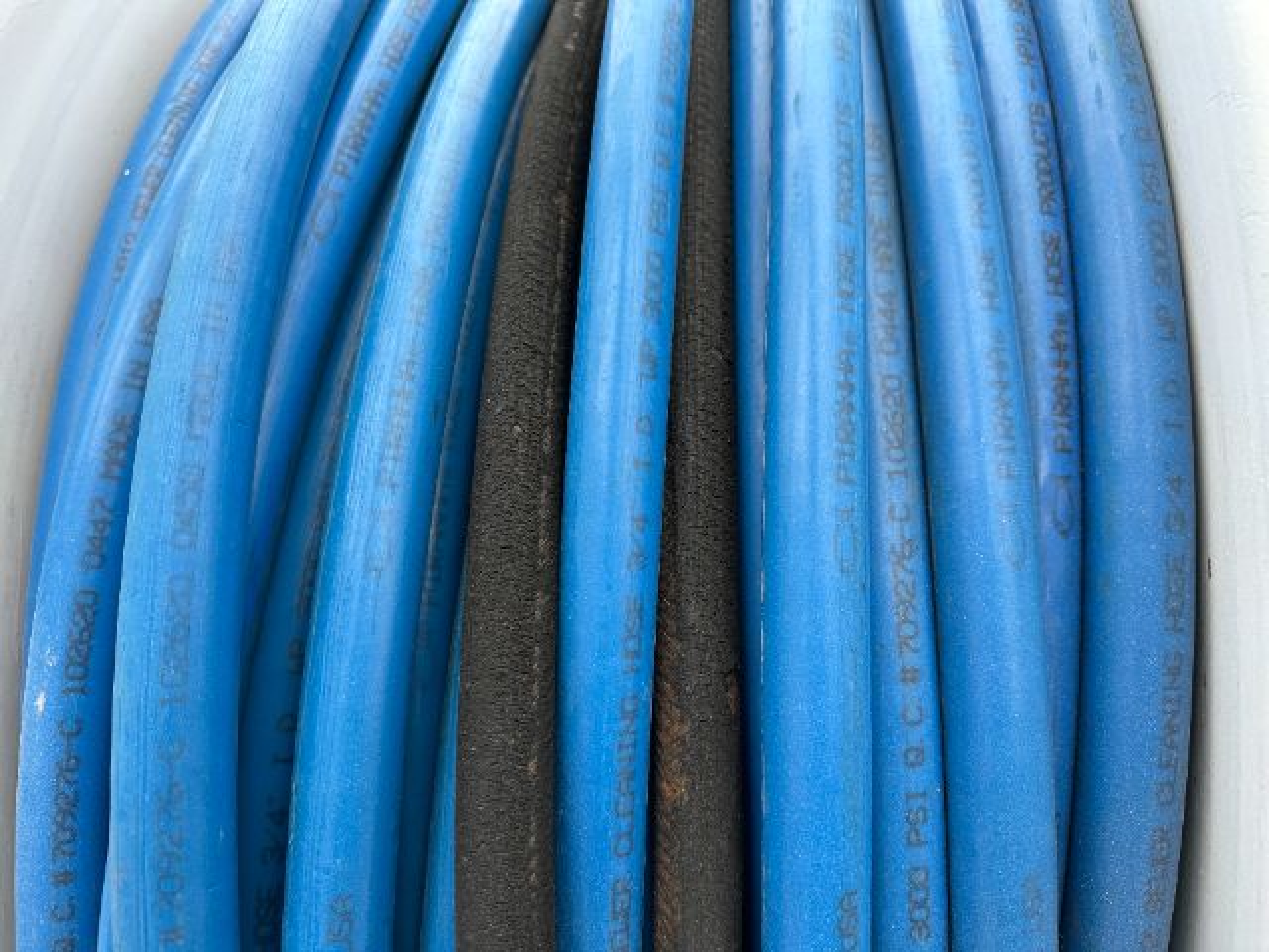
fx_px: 880
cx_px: 634
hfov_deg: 71.6
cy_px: 476
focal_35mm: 24
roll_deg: +3.4
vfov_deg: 56.8
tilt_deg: -15.4
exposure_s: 1/337
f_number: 1.78
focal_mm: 6.86
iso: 80
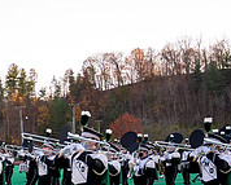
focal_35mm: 90
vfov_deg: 16.9
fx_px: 616
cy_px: 164
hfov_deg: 19.0
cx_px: -100
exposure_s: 1/2000
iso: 2000
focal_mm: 29.5
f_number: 4
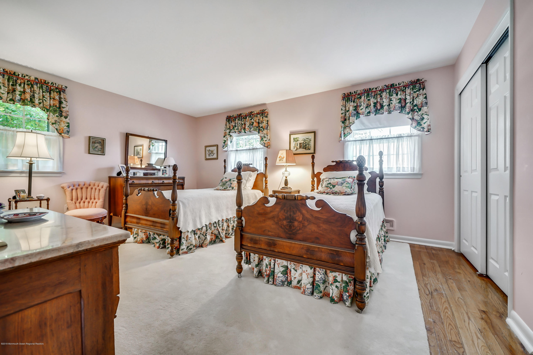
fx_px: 207
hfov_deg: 104.3
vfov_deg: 81.2
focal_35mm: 14
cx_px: 266
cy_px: 178
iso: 400
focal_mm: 14
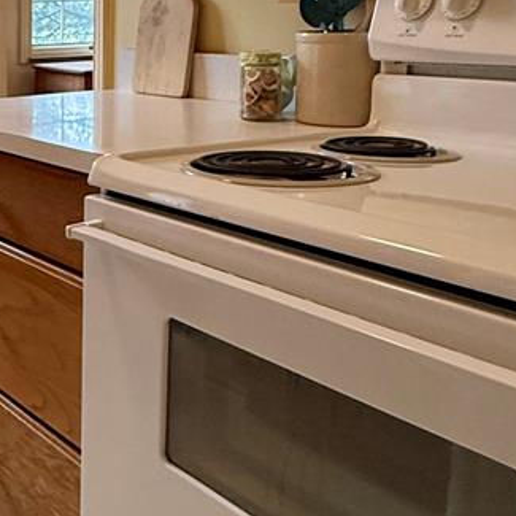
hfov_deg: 34.4
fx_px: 658
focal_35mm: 39
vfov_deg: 41.7
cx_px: -102
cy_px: 137
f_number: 2.2
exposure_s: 1/120
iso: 320
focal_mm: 2.22
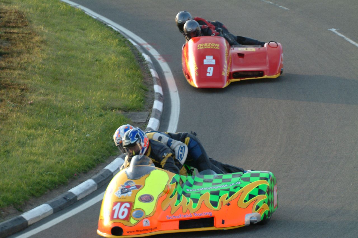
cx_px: 179
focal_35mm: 260
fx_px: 2580
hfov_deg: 7.9
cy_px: 119
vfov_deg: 5.3
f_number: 5.6
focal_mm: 173
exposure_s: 1/500
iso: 800
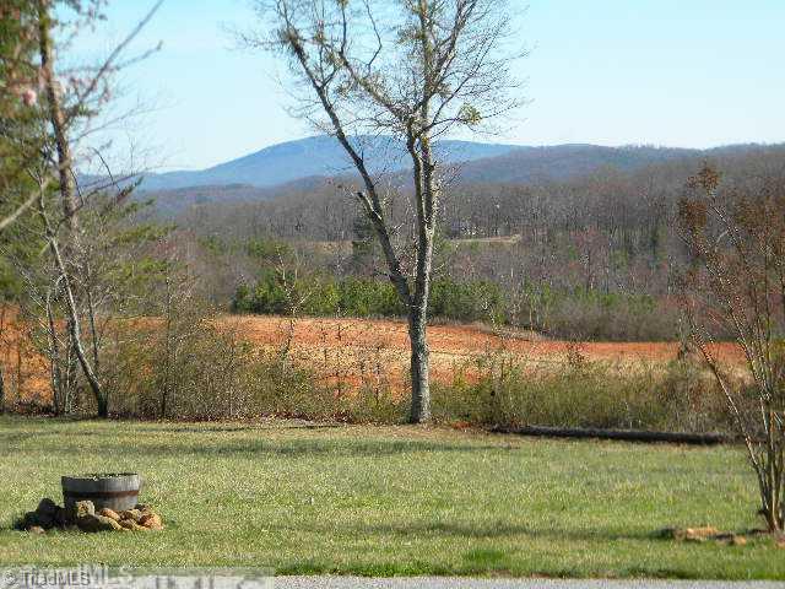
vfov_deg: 17.8
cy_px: 294
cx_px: 392
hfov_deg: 23.6
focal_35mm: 83
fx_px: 1882
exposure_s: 1/497
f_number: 4.5
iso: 87
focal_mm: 15.1
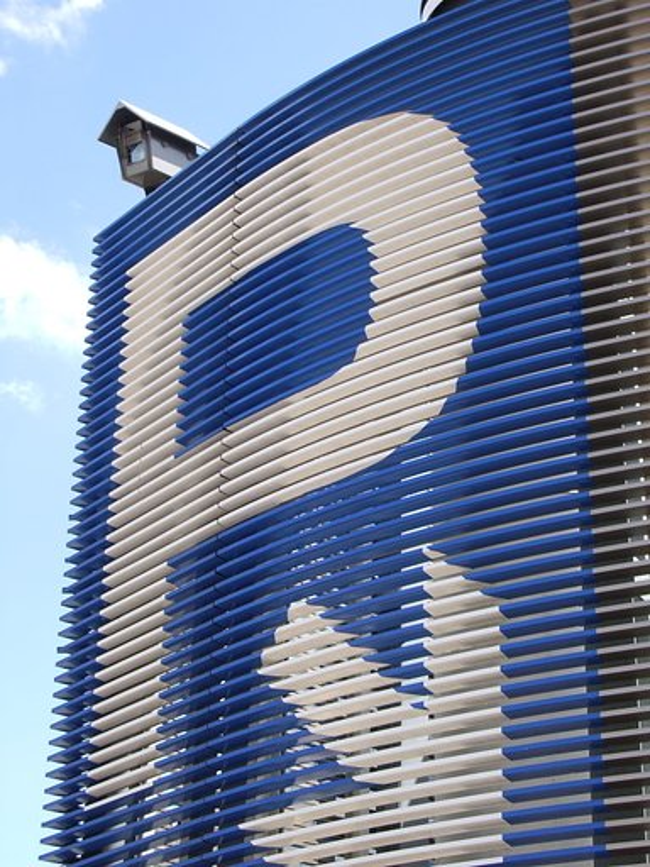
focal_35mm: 74
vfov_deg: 26.3
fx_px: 1853
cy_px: 434
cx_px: 325
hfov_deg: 19.9
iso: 80
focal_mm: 12.2
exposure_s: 1/125
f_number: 6.2
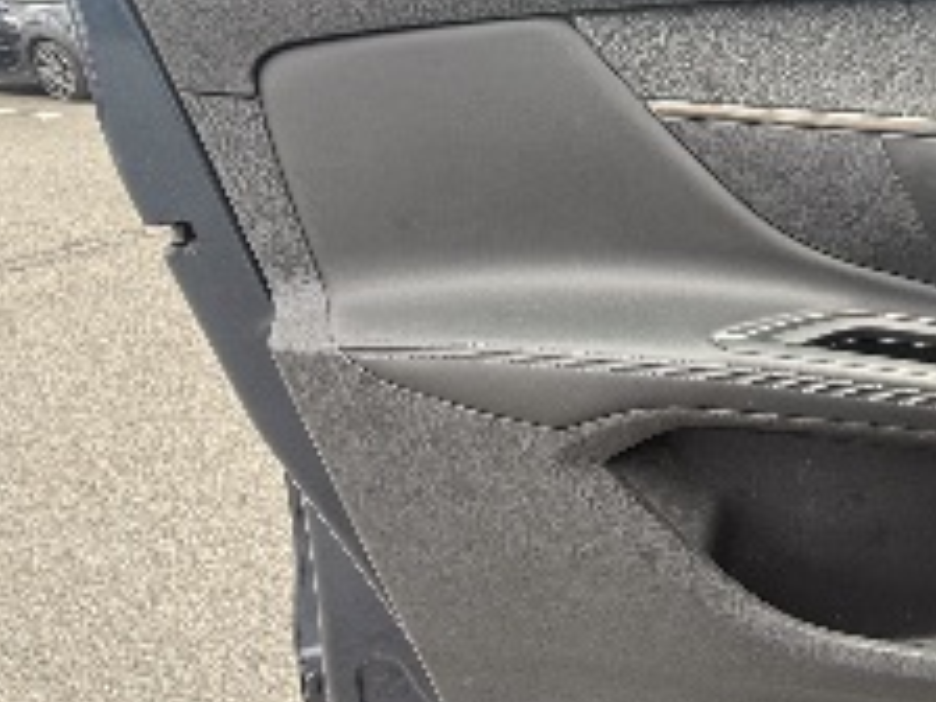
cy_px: 280
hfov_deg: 57.3
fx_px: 703
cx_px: 852
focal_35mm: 26
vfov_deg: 52.7
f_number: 2.2
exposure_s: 1/112
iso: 40
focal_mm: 2.22
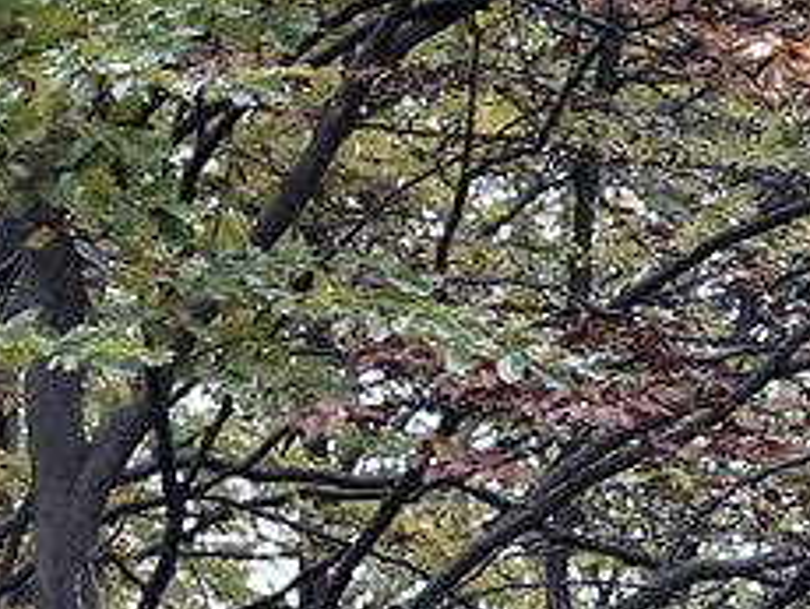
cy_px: 1876
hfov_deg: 8.2
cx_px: 1335
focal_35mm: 234
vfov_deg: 5.9
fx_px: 5481
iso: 1600
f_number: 1.4
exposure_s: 1/60
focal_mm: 35
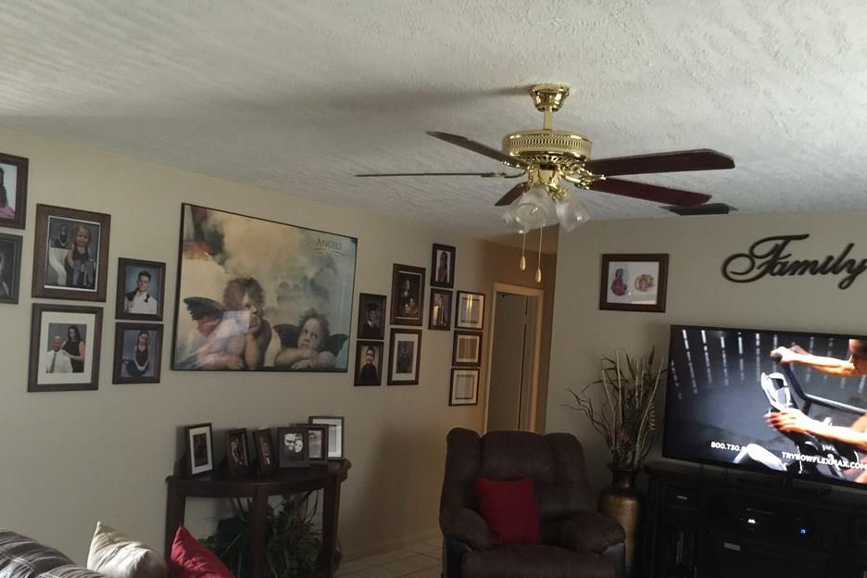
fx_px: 795
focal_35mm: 33
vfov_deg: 39.9
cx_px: 431
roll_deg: -4.1
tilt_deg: -0.3
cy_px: 333
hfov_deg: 57.2
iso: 100
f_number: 2.2
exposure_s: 1/4
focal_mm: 4.15
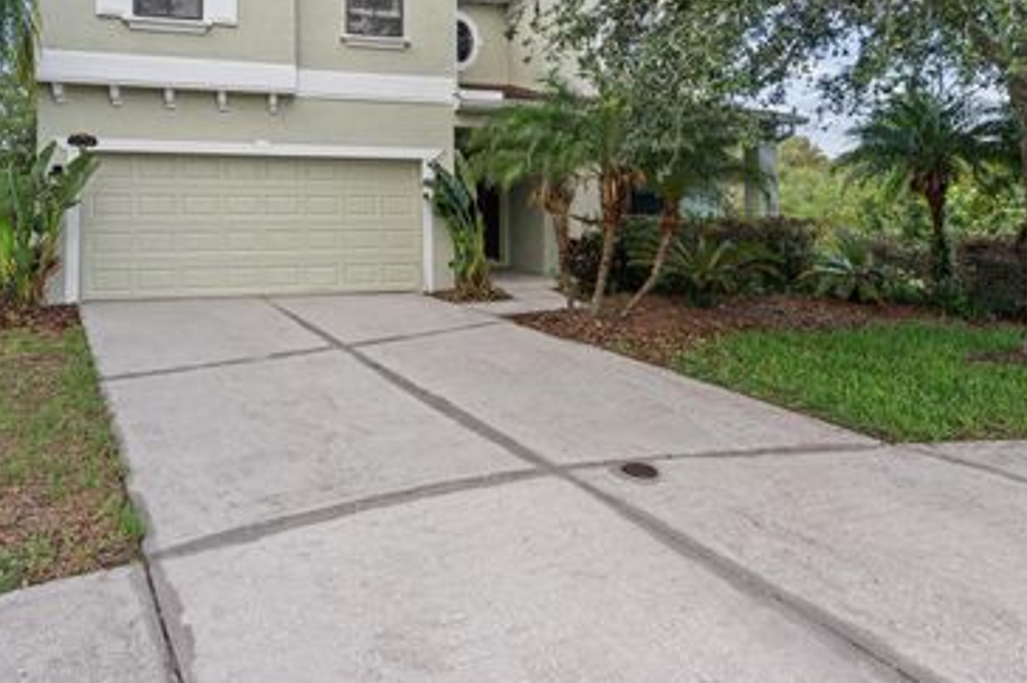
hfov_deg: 78.3
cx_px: 451
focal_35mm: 22
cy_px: 236
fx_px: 627
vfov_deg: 56.1
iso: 100
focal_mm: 16
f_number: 8
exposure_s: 1/10
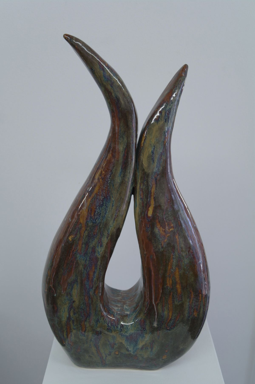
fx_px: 383
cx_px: 128
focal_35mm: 36
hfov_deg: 36.8
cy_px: 192
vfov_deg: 53.2
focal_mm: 24
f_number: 4
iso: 100
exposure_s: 1/40
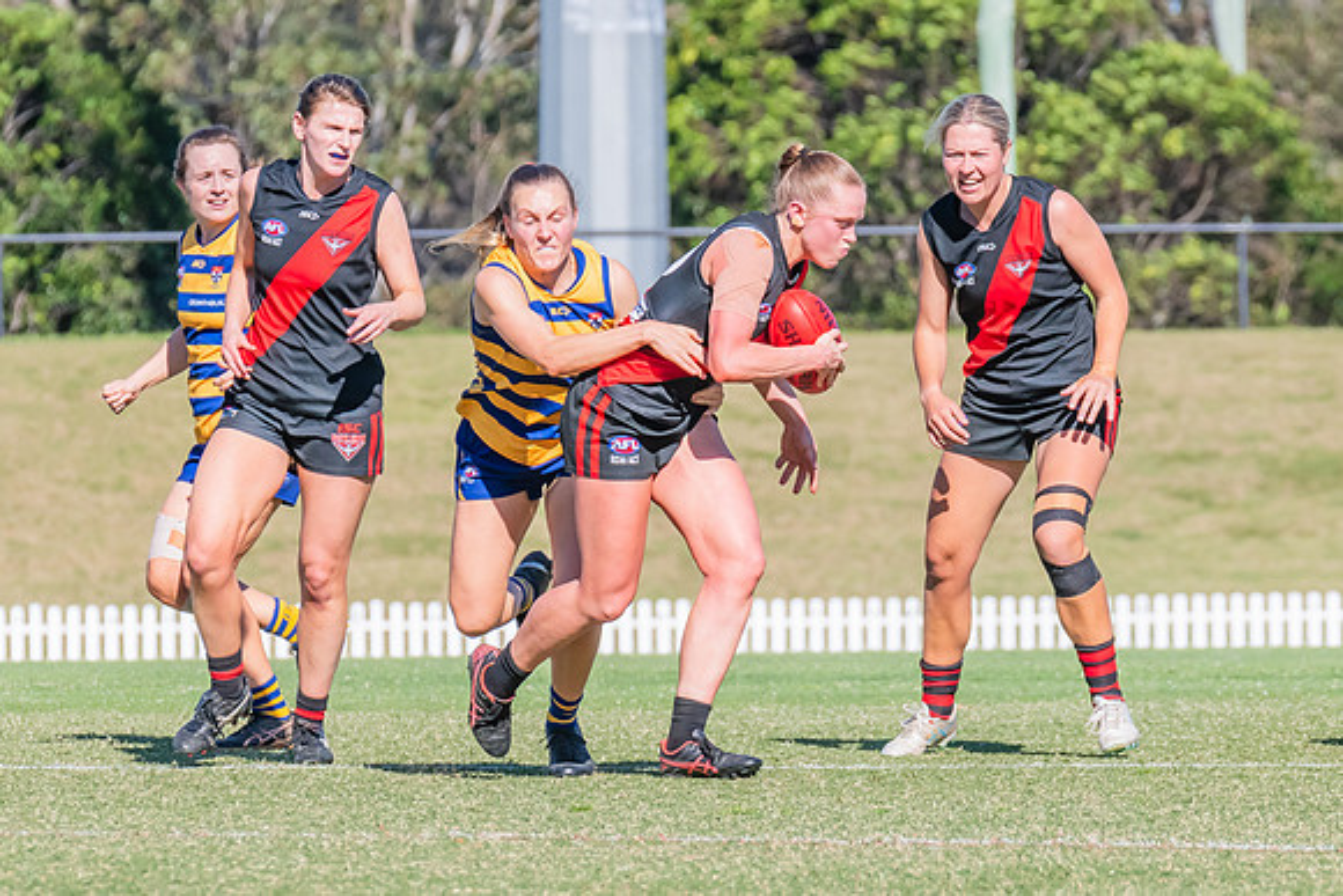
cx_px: 878
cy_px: 521
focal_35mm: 600
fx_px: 22393
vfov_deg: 2.3
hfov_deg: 3.4
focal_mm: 310
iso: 800
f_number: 10
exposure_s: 1/1250
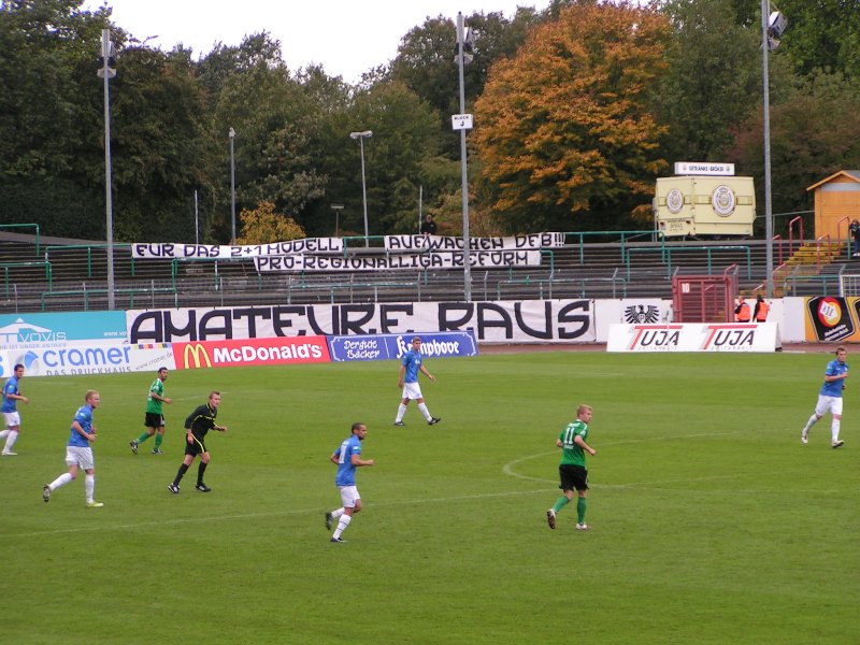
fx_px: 3901
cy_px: 322
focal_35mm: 157
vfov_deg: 9.5
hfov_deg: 12.6
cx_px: 430
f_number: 3.5
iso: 50
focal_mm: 24
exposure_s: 1/160
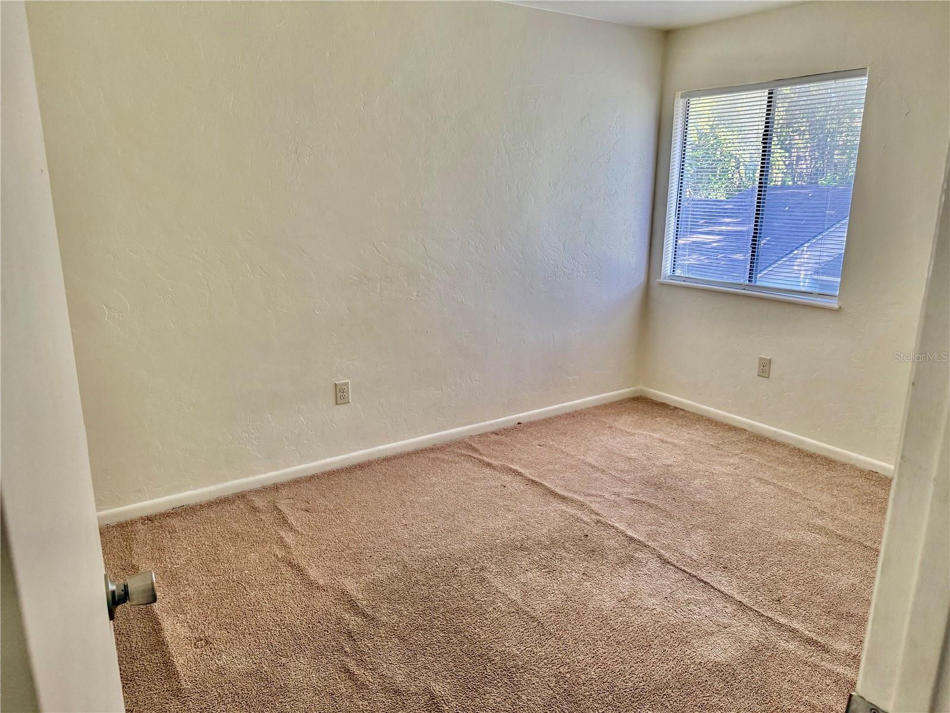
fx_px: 659
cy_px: 356
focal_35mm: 24
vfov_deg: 56.8
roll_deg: -0.4
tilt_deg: -13.9
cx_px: 475
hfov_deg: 71.6
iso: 200
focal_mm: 6.76
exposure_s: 1/84
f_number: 1.78
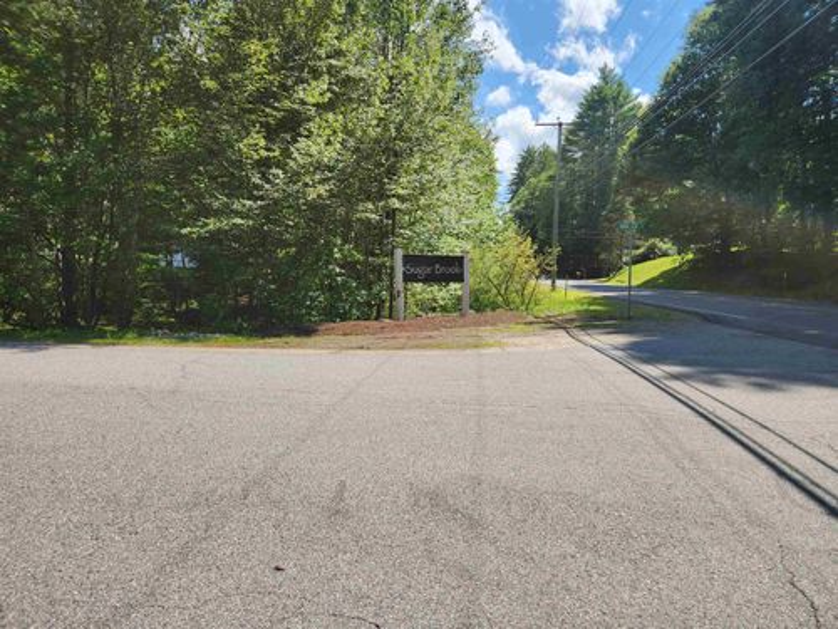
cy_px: 314
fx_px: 557
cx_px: 419
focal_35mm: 23
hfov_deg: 73.9
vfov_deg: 58.9
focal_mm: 5.4
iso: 20
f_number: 1.8
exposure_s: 1/1325
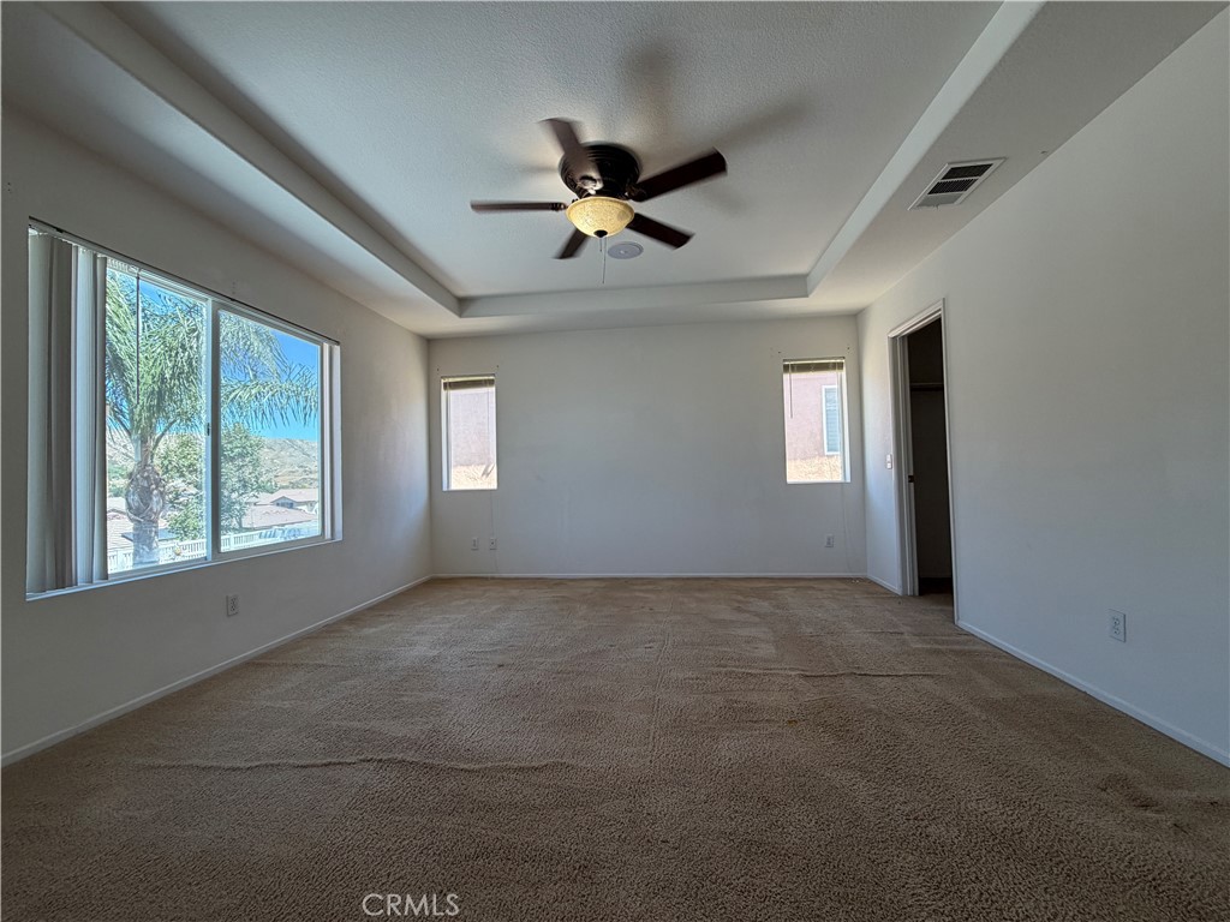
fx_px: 497
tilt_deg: +1.5
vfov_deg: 85.7
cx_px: 615
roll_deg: +1.5
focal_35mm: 14
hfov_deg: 102.1
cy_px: 461
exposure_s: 1/120
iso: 80
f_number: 2.2
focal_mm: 2.22
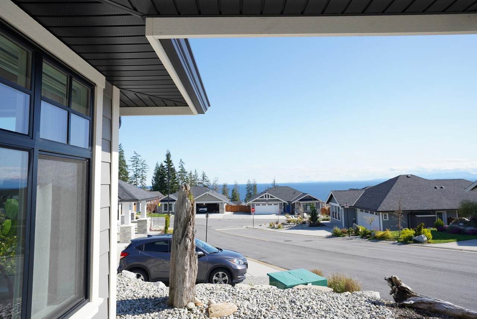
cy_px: 160
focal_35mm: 22
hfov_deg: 78.6
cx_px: 238
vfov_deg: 57.3
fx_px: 292
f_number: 5.6
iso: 100
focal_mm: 22
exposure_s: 1/320
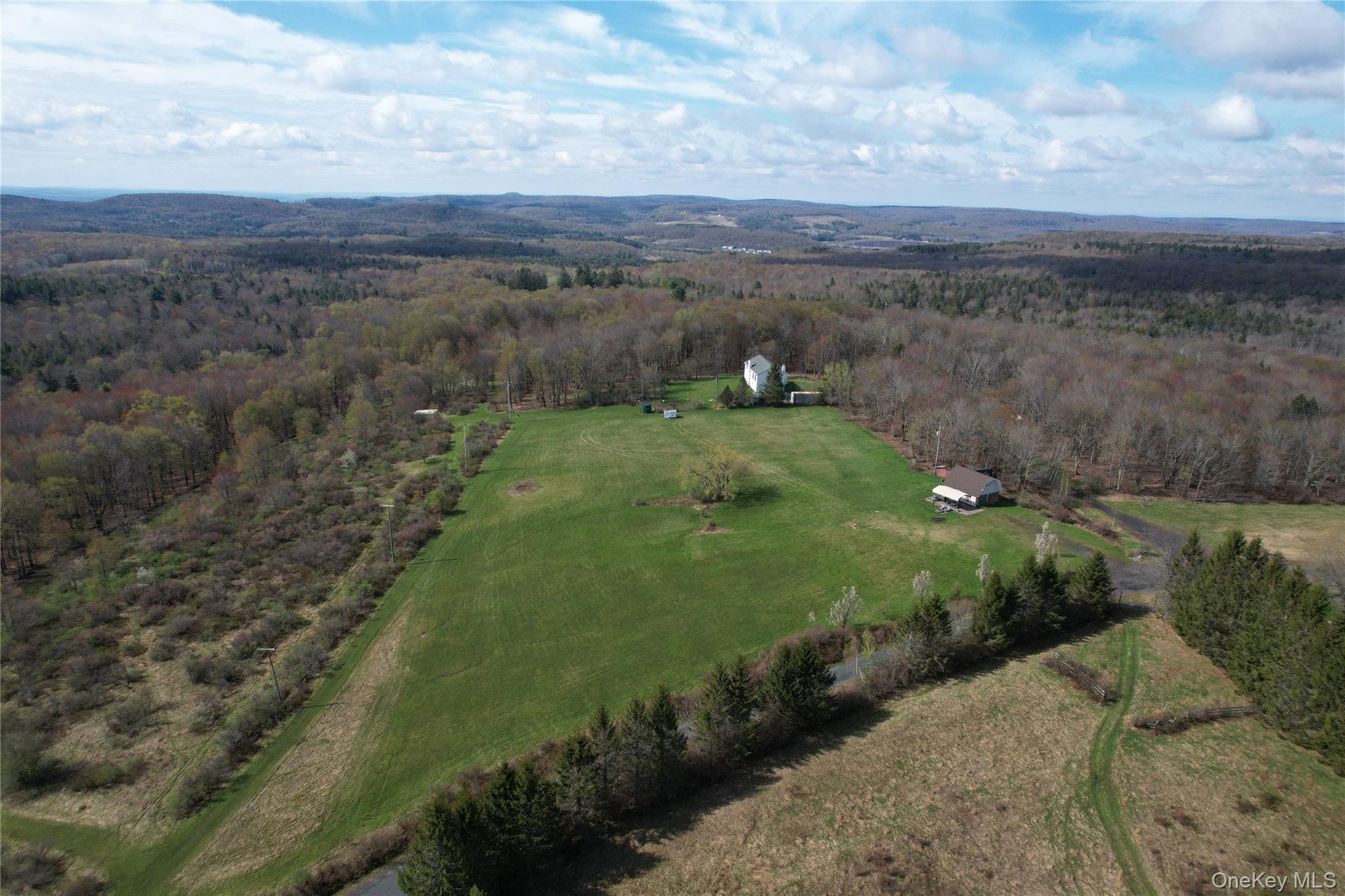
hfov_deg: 78.6
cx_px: 672
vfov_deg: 57.2
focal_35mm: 22
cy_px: 448
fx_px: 822
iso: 110
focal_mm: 8.38
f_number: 2.8
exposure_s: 1/1500
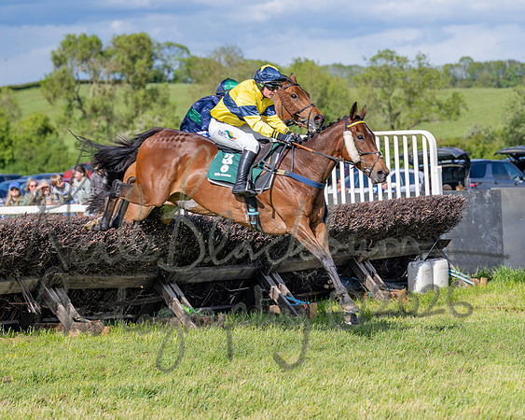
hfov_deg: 12.5
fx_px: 2391
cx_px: 235
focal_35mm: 154
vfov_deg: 10.0
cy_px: 163
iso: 80
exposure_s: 1/1600
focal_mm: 84
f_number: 2.8
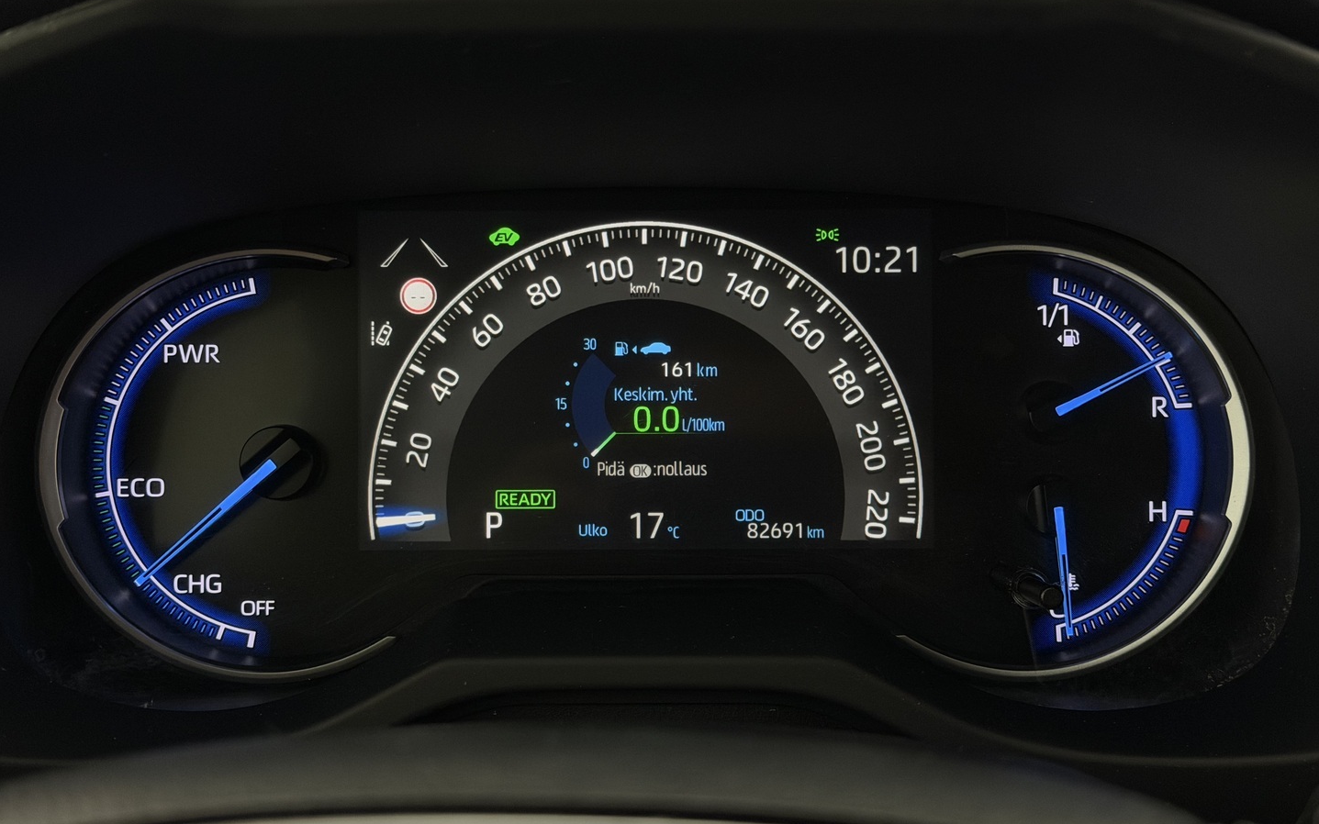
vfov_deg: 25.3
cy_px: 410
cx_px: 659
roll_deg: -0.2
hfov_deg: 39.6
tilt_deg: -24.1
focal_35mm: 51
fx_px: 1833
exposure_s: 1/33
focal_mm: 6.76
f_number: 1.78
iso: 400
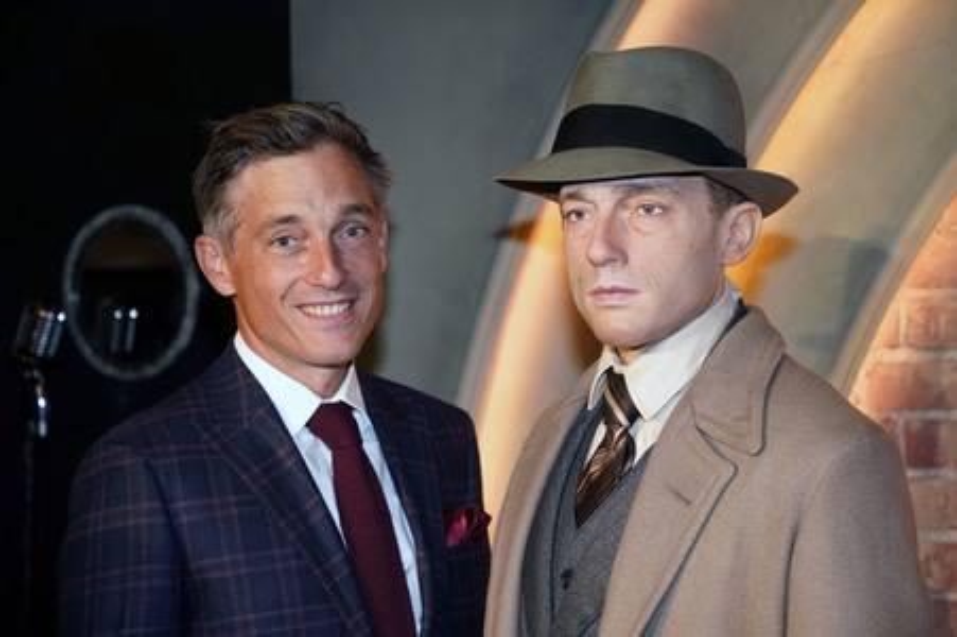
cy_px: 318
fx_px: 2072
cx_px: 478
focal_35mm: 78
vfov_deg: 17.5
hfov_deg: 26.0
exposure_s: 1/100
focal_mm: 78
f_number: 4
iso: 2000
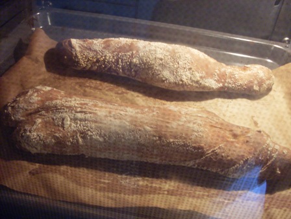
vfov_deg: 37.7
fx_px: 319
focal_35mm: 38
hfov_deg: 49.0
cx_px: 146
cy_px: 110
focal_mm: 6.3
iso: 200
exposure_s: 1/6
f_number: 2.8
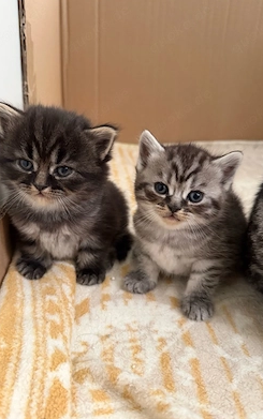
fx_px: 298
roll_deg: -0.9
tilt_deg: -24.2
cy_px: 208
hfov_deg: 47.6
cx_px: 121
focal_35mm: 26
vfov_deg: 70.4
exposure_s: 1/60
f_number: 1.78
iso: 640
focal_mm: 6.76
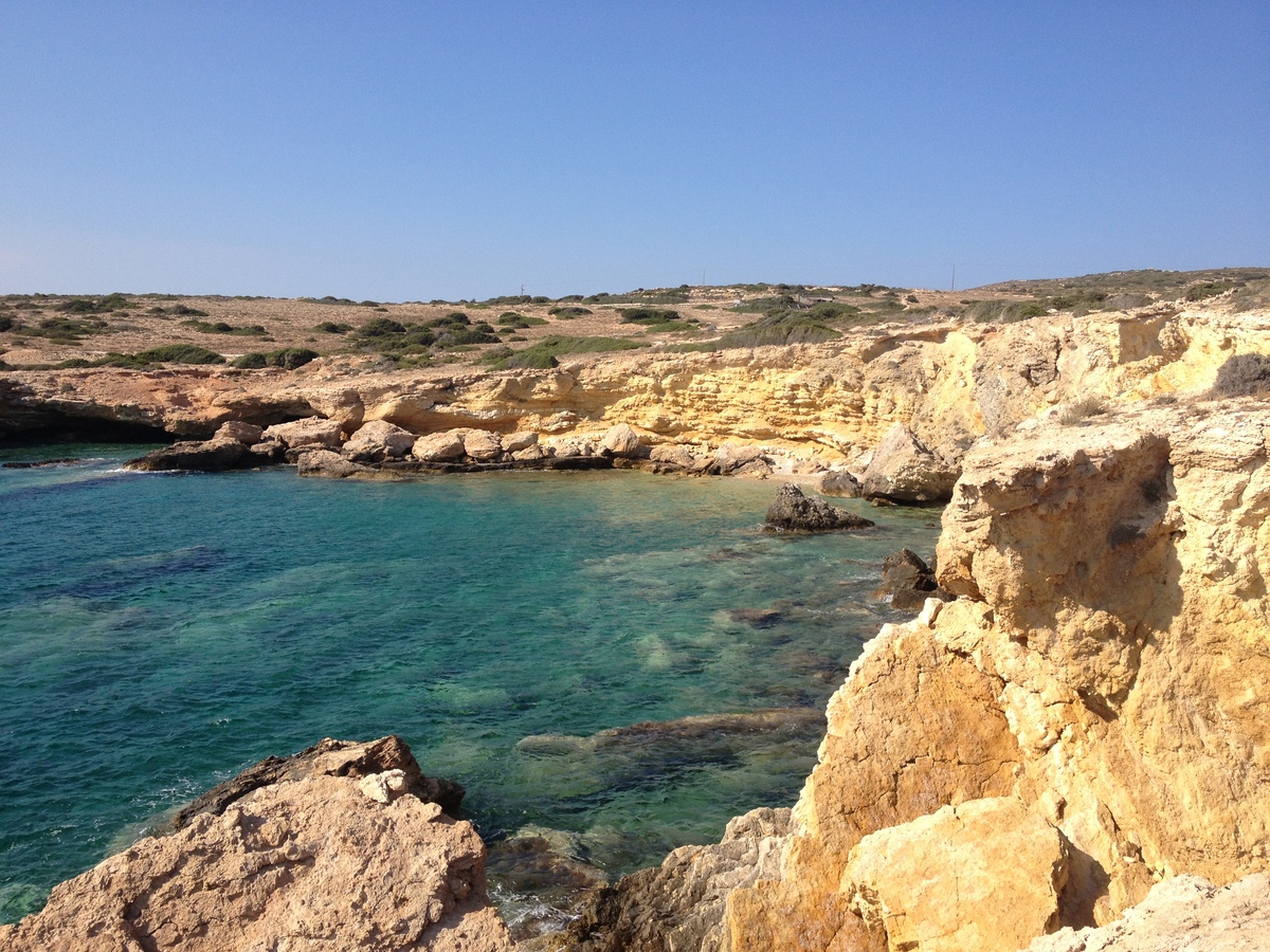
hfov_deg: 52.6
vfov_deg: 40.7
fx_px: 1284
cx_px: 635
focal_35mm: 35
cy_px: 476
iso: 50
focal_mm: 4.28
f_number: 2.4
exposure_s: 1/1623
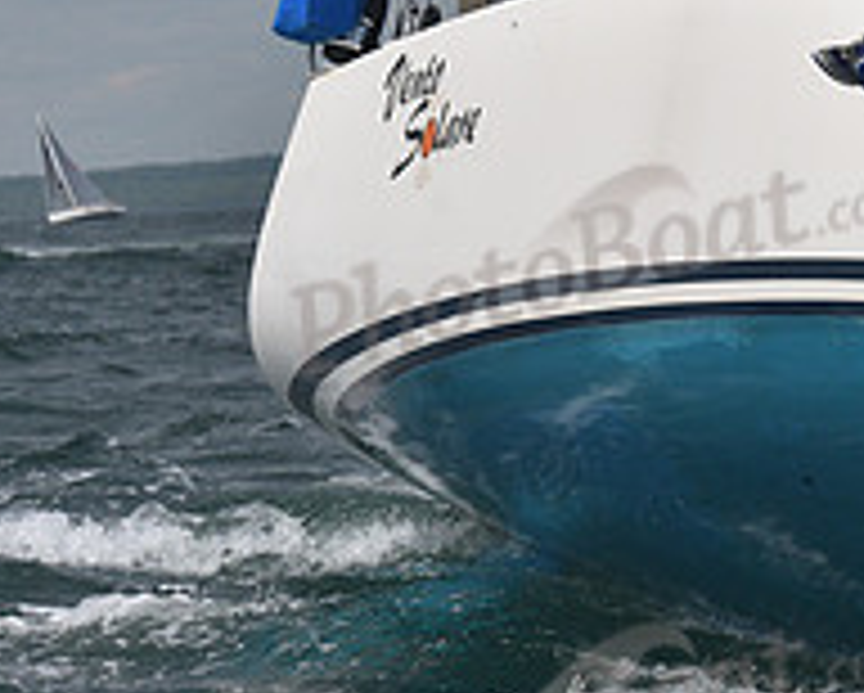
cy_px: -38
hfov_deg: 5.4
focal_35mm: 354
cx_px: 1161
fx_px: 9061
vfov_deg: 4.4
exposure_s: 1/800
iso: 320
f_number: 8
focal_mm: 125
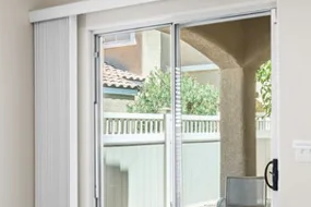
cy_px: 128
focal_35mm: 61
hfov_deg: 32.8
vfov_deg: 22.2
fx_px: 527
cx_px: 176
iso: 400
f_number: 8
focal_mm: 17
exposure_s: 1/30
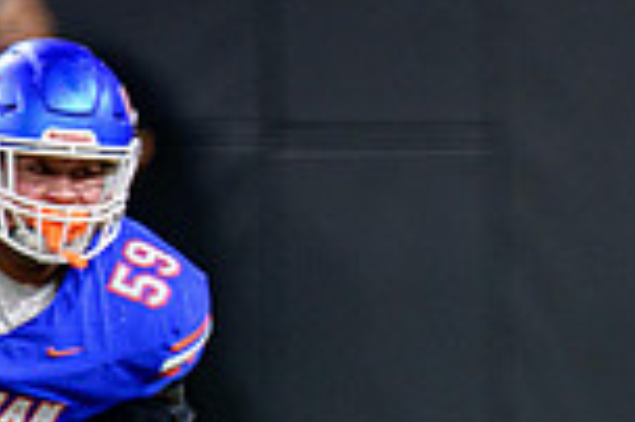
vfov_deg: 1.2
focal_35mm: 1144
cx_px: 836
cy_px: 554
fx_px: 20157
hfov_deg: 1.8
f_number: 2.8
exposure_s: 1/400
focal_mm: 300
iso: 1250
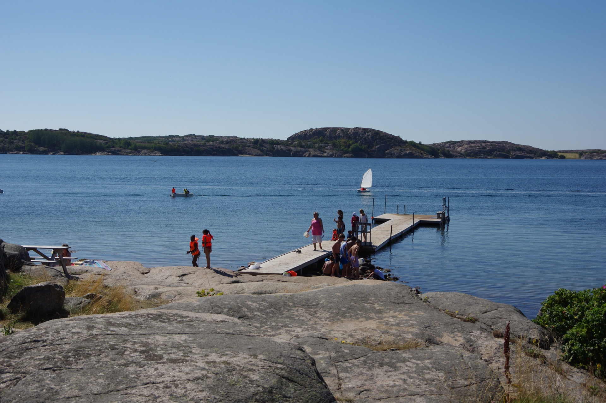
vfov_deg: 29.2
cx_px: 303
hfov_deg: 42.8
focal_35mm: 46
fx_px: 774
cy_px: 202
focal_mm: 31
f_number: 10
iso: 100
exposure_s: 1/400
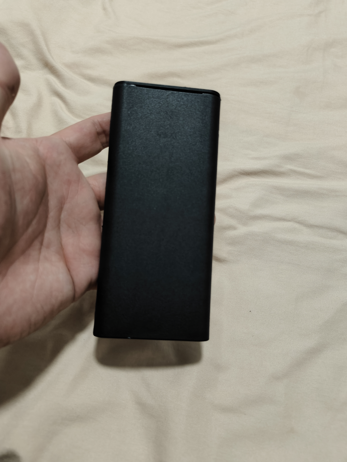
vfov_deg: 71.6
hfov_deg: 56.8
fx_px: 321
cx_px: 174
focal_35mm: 24
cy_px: 231
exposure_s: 1/33
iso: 800
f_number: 1.8
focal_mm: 5.59
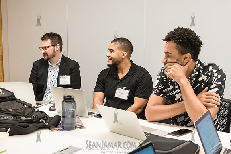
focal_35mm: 50
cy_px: 63
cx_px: 112
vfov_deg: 26.8
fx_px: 323
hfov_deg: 39.4
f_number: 4.5
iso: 2500
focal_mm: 40
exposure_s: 1/250
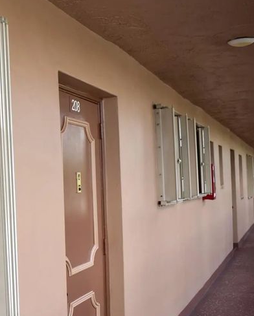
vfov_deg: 35.3
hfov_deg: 26.8
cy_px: 182
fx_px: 497
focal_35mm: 53
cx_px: -11
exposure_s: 1/100
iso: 100
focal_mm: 18
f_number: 3.5
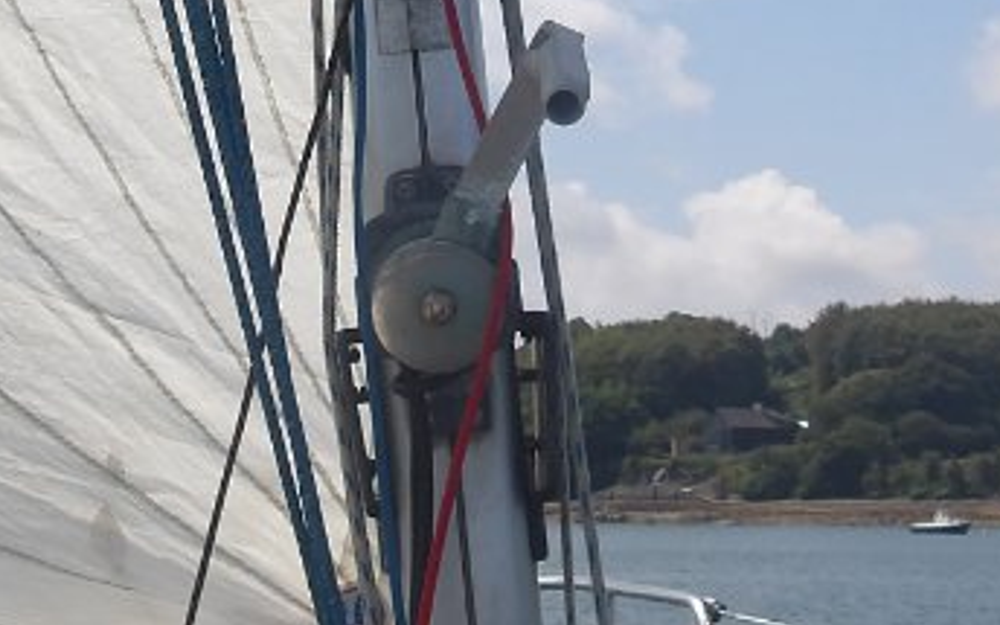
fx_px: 2562
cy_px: 1
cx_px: 218
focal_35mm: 94
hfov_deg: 21.8
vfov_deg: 13.7
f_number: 10.4
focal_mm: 4.9
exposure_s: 1/166
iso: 100
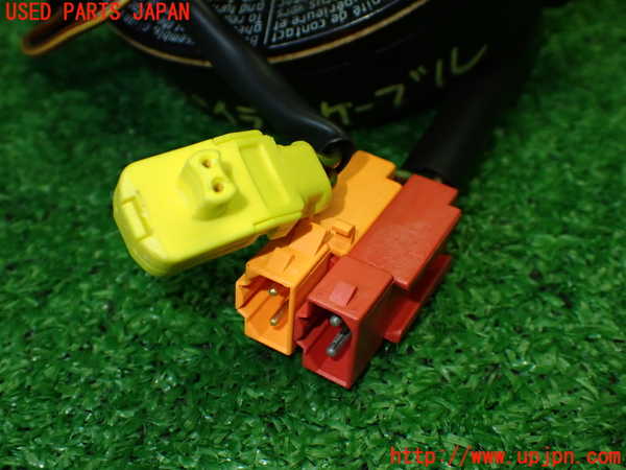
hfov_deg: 40.4
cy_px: 235
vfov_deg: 30.9
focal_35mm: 47
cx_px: 313
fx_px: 850
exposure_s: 1/200
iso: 500
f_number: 3.1
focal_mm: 8.4
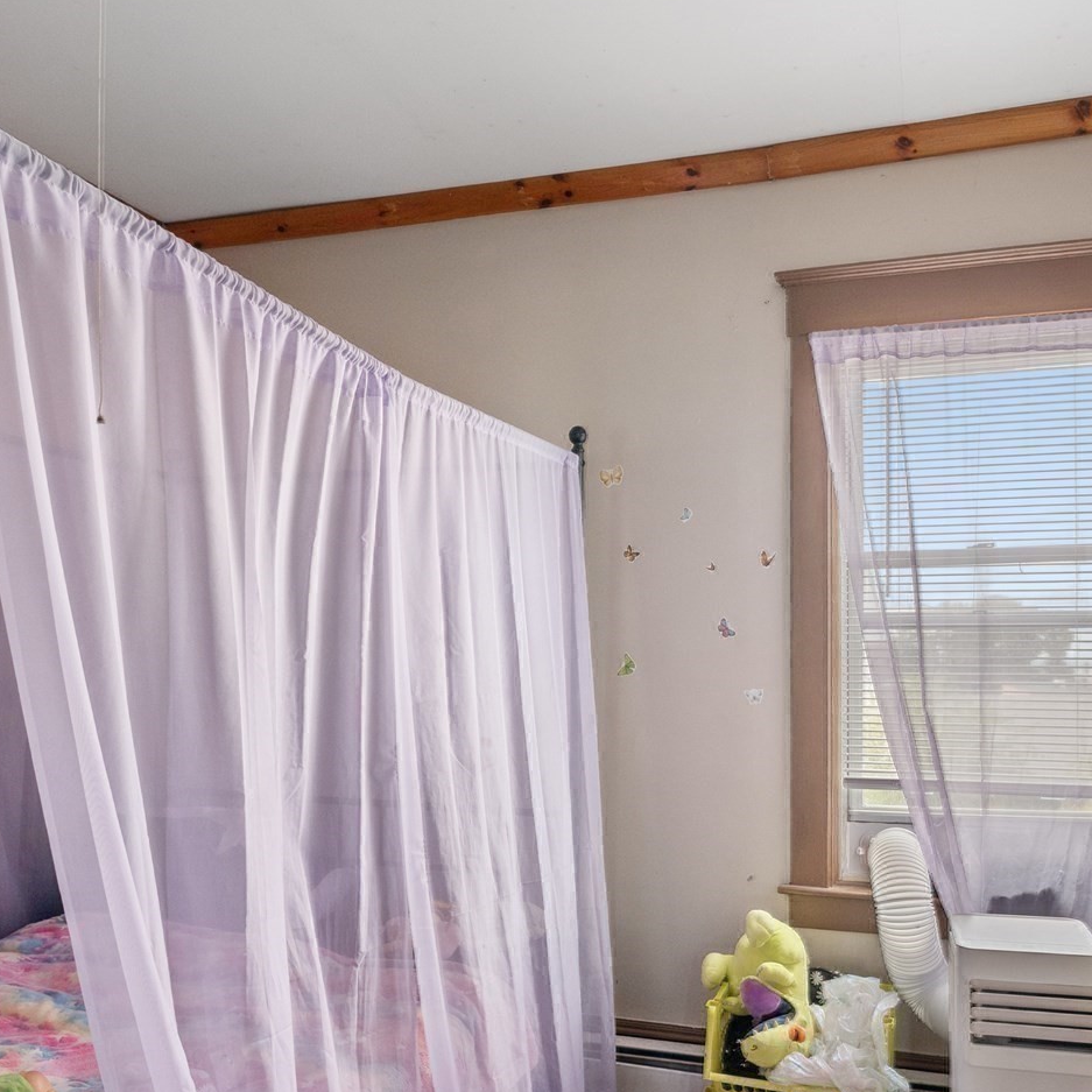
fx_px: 928
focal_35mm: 26
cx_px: 644
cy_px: 671
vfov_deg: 60.3
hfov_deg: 60.5
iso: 800
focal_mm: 14
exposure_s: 1/80
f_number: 8
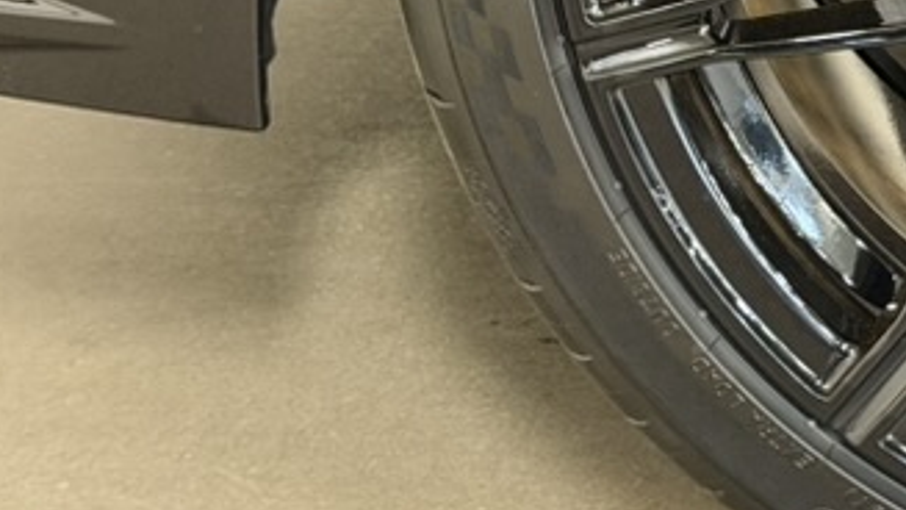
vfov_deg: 7.3
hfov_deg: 12.6
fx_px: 3940
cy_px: -166
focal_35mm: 164
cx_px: 1266
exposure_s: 1/30
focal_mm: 6.76
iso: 500
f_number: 1.78
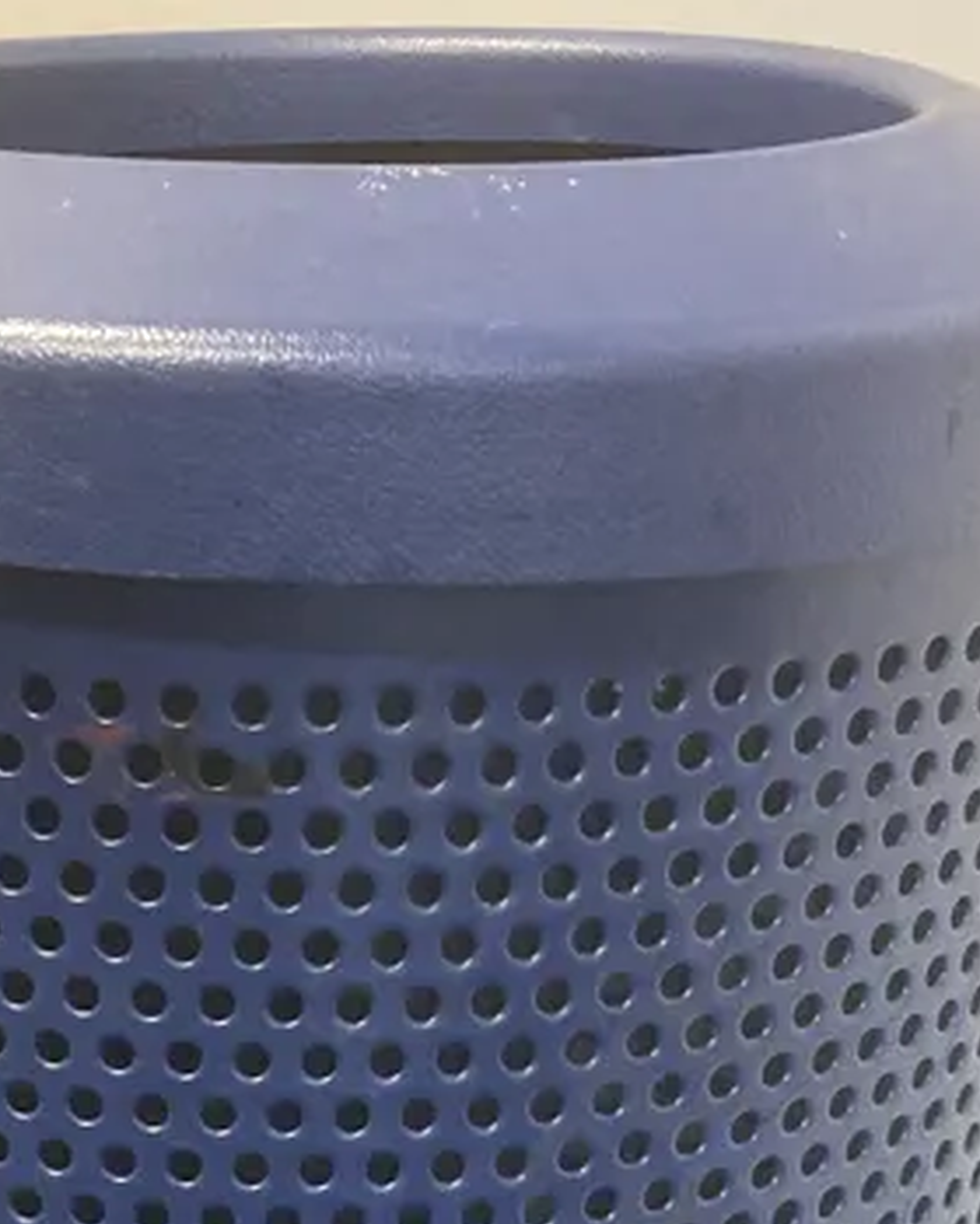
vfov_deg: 21.7
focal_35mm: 80
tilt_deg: -27.7
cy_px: 1560
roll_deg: -1.7
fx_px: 2900
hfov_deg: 19.1
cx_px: 301
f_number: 1.8
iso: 320
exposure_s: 1/50
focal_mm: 3.99
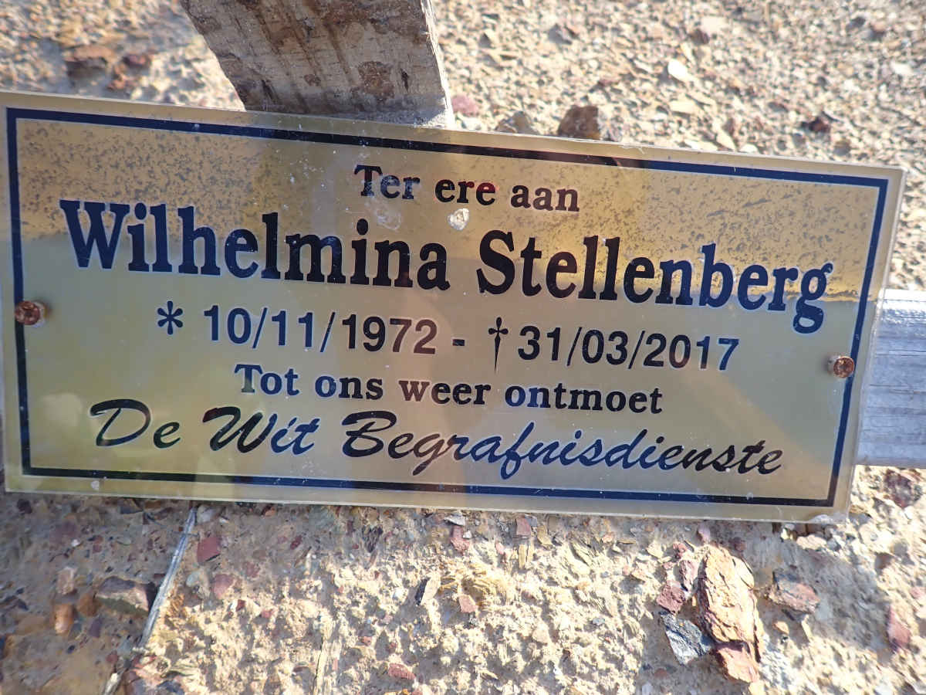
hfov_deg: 69.4
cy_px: 348
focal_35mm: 25
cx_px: 463
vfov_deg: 54.9
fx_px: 669
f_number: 2
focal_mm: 4.5
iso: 100
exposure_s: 1/200
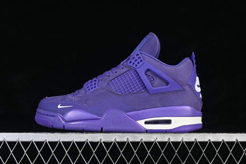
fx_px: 512
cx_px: 123
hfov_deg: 27.0
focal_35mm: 75
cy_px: 82
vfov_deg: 18.2
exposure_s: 1/80
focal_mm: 50
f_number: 7.1
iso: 160
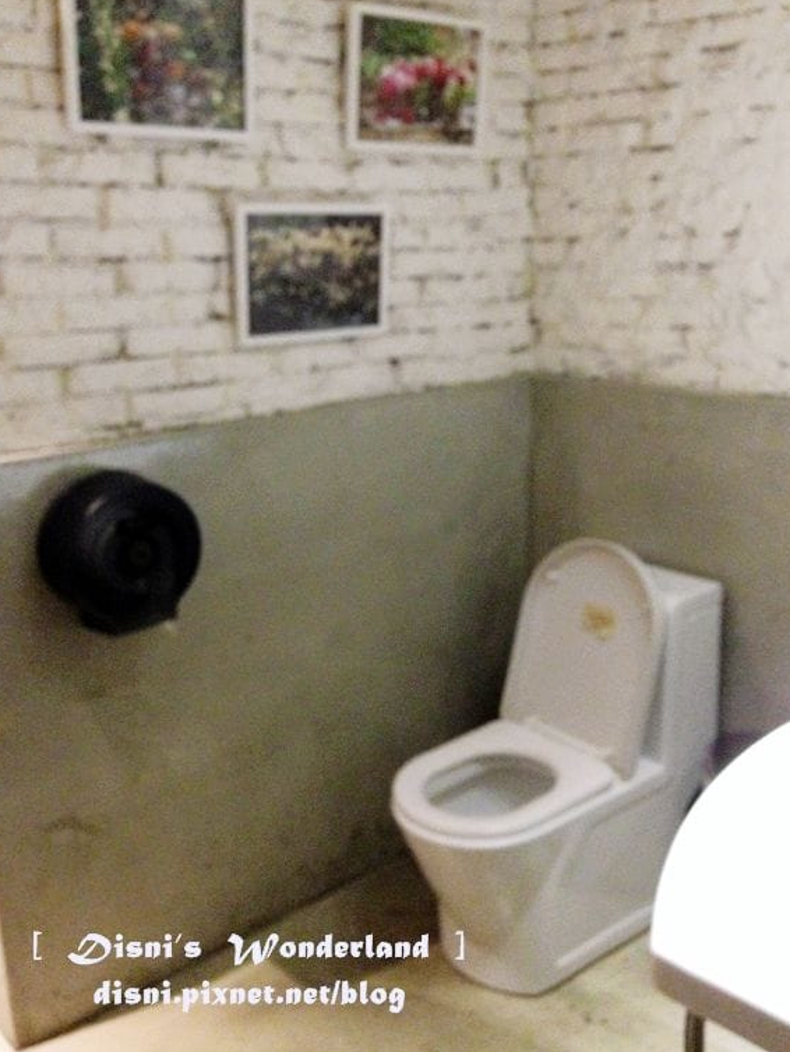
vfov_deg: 52.6
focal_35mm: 35
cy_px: 522
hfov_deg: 40.7
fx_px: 1064
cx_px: 401
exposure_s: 1/15
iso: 800
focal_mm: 4.12
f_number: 2.4
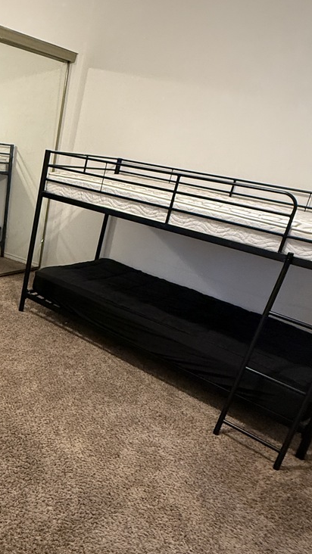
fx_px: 441
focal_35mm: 30
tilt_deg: -18.4
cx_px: -6
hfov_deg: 35.0
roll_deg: -7.8
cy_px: 271
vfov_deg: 64.3
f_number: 2.2
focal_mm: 2.22
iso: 400
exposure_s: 1/60
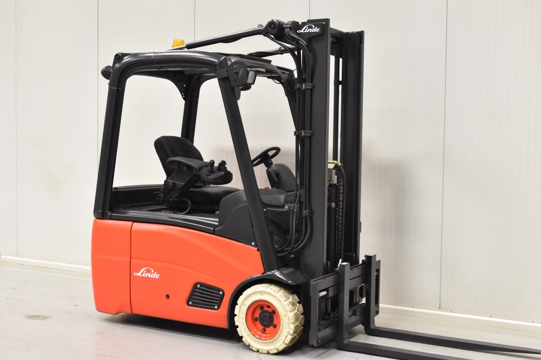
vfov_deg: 28.1
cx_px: 270
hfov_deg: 41.1
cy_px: 180
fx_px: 721
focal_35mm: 48
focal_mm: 32
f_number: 6.3
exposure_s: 1/25
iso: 1600
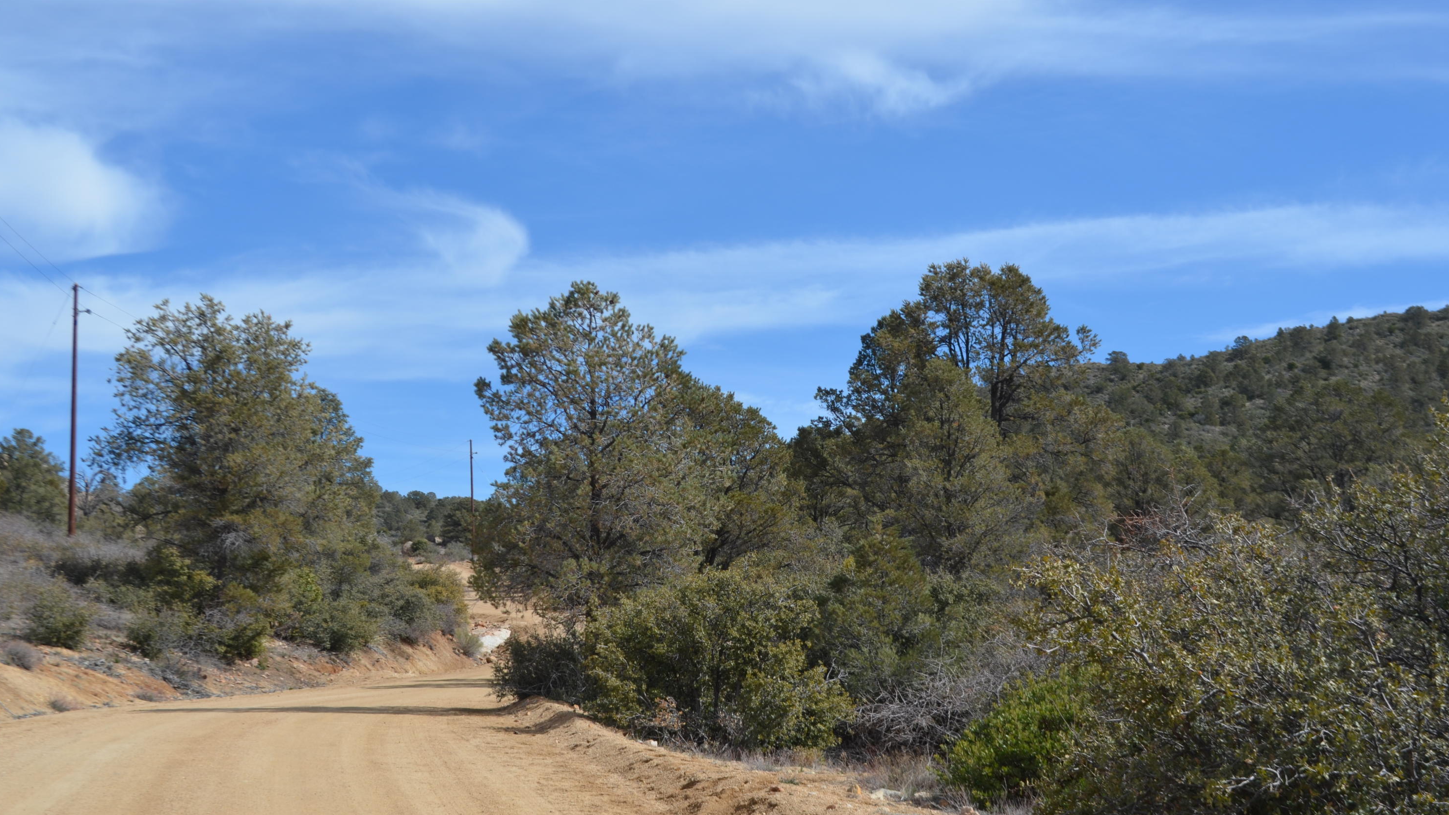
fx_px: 1959
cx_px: 731
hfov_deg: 40.6
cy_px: 455
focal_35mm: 51
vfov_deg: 23.5
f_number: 8
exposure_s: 1/250
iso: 100
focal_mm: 32
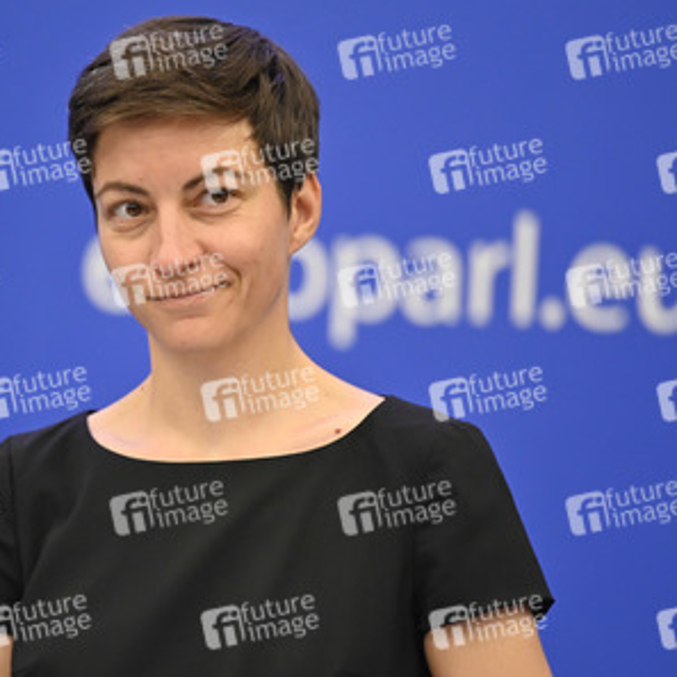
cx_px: 199
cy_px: 337
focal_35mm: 258
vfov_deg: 6.8
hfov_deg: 6.8
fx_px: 5709
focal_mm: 200
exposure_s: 1/320
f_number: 2.8
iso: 2000
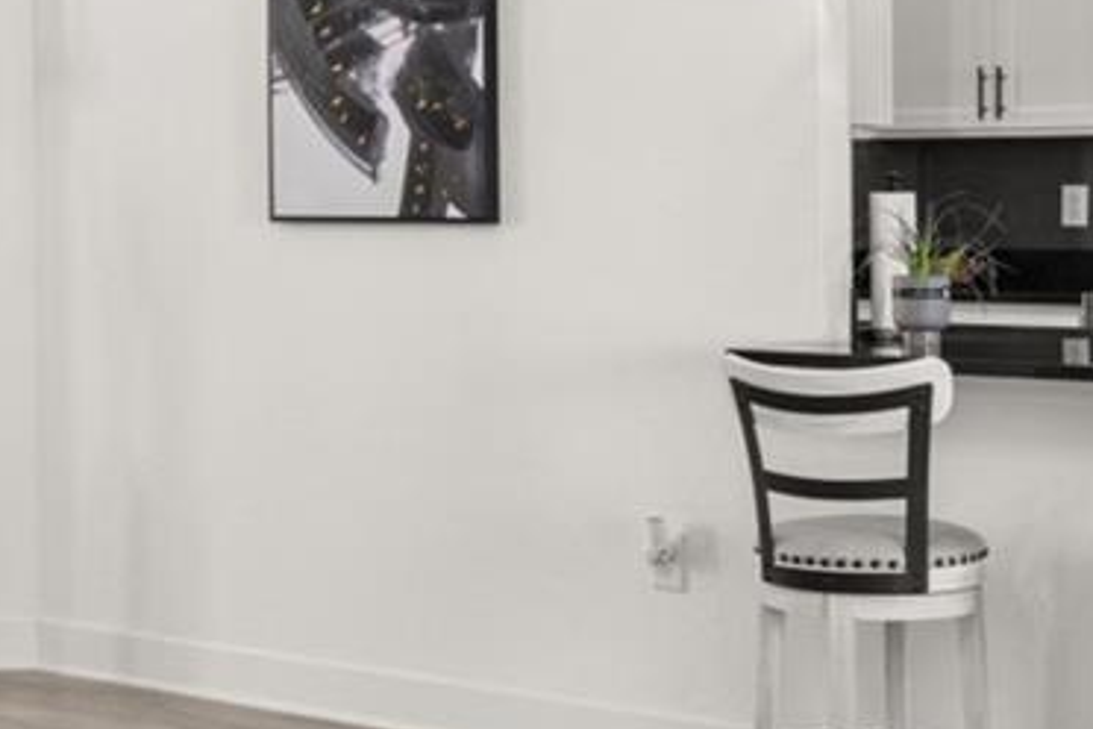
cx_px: 141
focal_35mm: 86
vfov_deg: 15.8
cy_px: 162
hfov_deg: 23.1
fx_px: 2611
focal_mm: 20
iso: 400
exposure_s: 1/3
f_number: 11
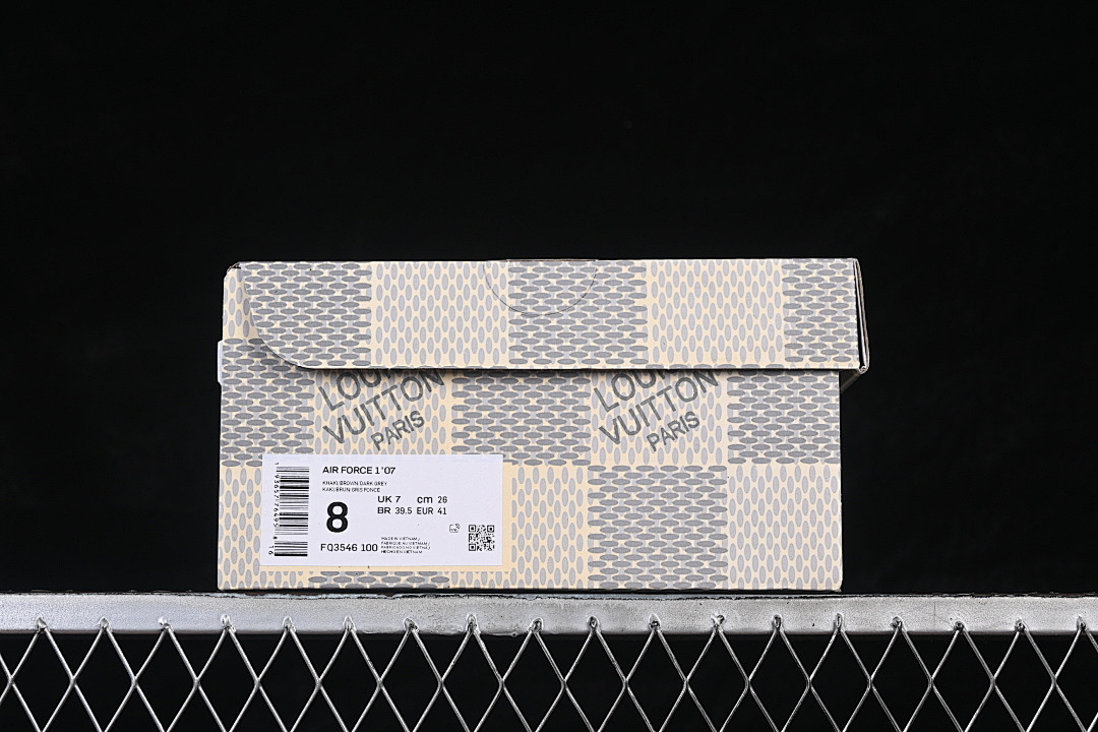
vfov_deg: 18.2
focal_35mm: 75
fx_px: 2287
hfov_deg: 27.0
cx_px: 549
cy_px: 366
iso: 160
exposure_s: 1/80
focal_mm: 50
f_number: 8
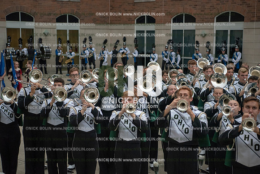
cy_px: 87
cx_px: 130
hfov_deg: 28.8
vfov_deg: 19.5
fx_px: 506
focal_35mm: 70
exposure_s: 1/1600
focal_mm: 70
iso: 3200
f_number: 3.5
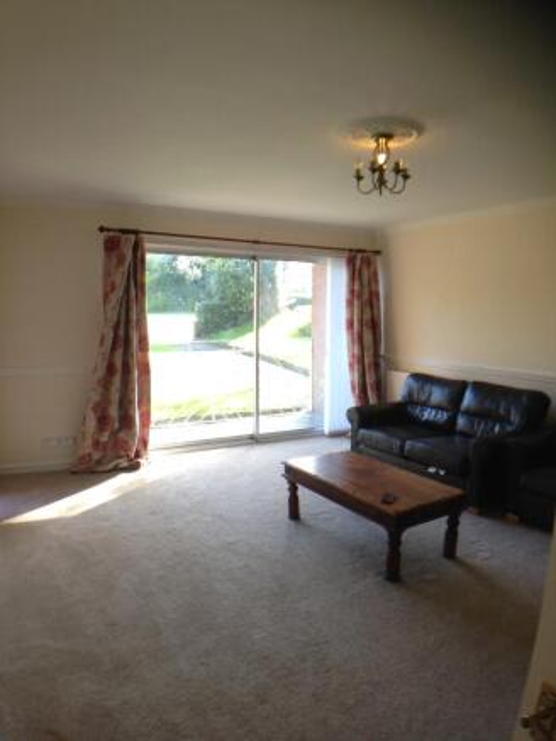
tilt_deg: -7.5
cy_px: 370
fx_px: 706
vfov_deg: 55.3
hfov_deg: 43.0
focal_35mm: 33
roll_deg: -1.4
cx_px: 278
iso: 64
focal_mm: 4.12
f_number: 2.4
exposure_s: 1/40
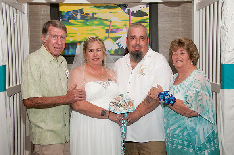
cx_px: 117
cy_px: 78
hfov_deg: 38.9
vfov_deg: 26.4
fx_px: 331
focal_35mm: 51
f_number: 5.6
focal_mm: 34
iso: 400
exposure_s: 1/60
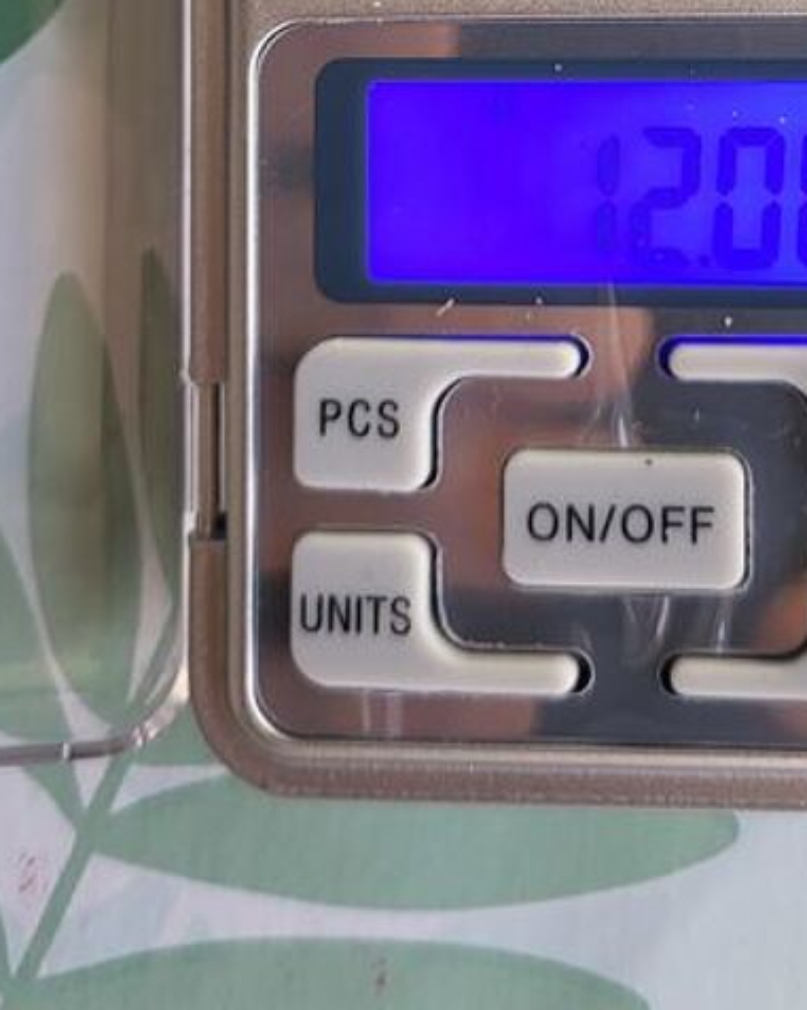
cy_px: -151
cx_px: 572
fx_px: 2122
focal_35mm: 71
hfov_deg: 21.4
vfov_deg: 24.6
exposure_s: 1/100
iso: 50
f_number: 1.8
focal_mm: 5.4
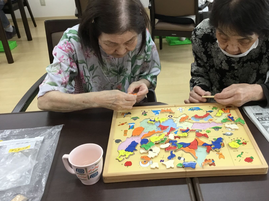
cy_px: 93
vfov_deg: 38.6
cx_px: 159
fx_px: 287
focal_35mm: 37
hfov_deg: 49.9
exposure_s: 1/30
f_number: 2.4
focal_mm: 3.3
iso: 50
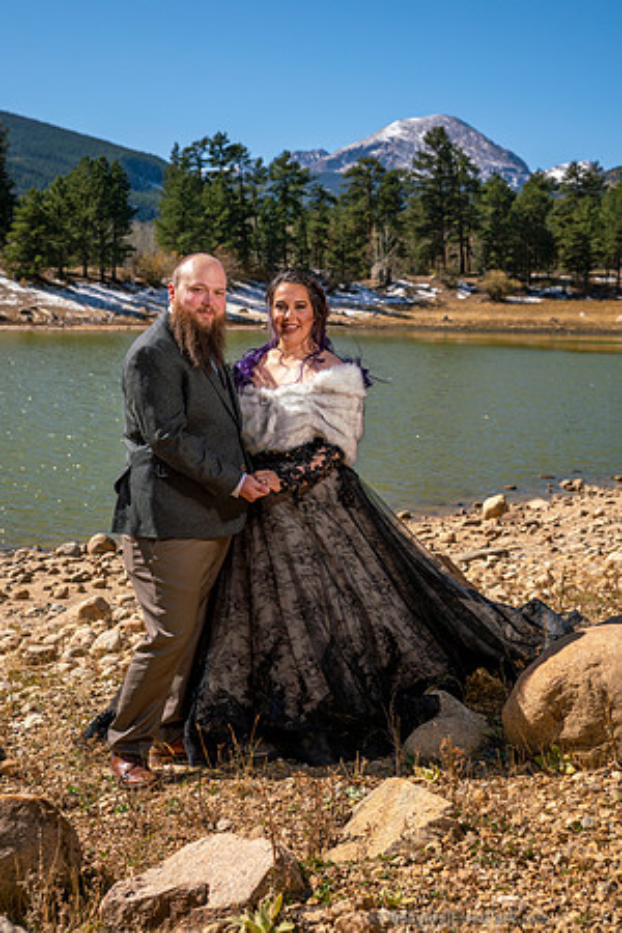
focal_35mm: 45
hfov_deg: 29.9
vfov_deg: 43.6
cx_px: 311
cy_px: 466
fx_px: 1166
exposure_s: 1/1000
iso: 100
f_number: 5
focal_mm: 45
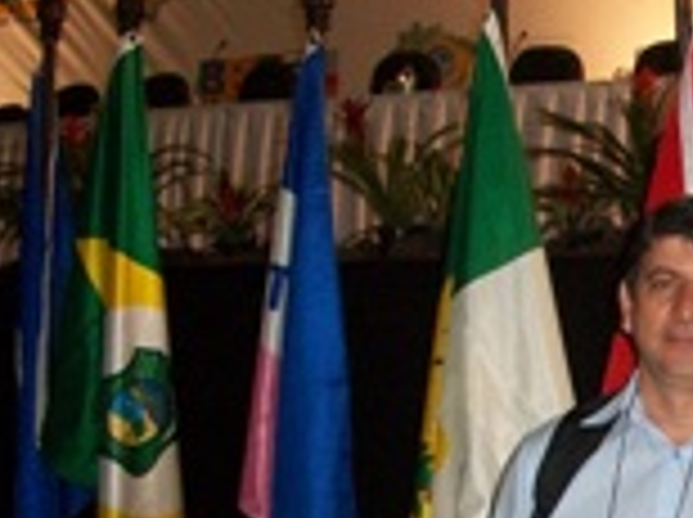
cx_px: 882
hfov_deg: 18.1
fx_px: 2039
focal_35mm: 102
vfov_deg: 14.1
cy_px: 581
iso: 320
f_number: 3.1
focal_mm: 6.3
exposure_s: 1/60
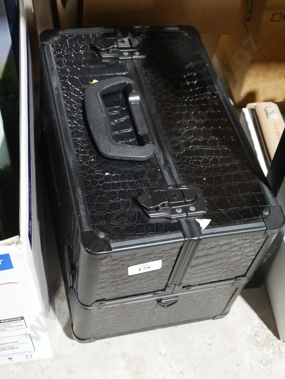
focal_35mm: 48
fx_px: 526
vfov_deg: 39.6
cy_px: 190
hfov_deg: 30.3
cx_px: 142
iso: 2500
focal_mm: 24
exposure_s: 1/60
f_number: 5.2
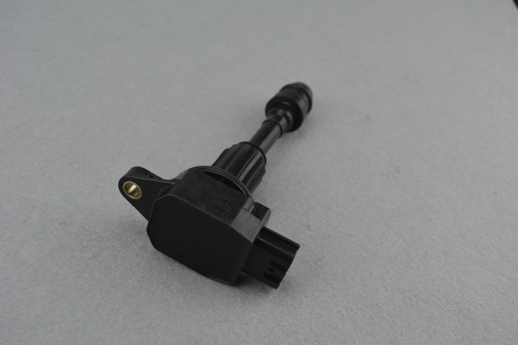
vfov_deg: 31.9
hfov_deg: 46.4
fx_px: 604
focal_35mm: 42
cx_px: 259
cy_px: 172
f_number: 5.6
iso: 360
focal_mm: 28
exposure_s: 1/125
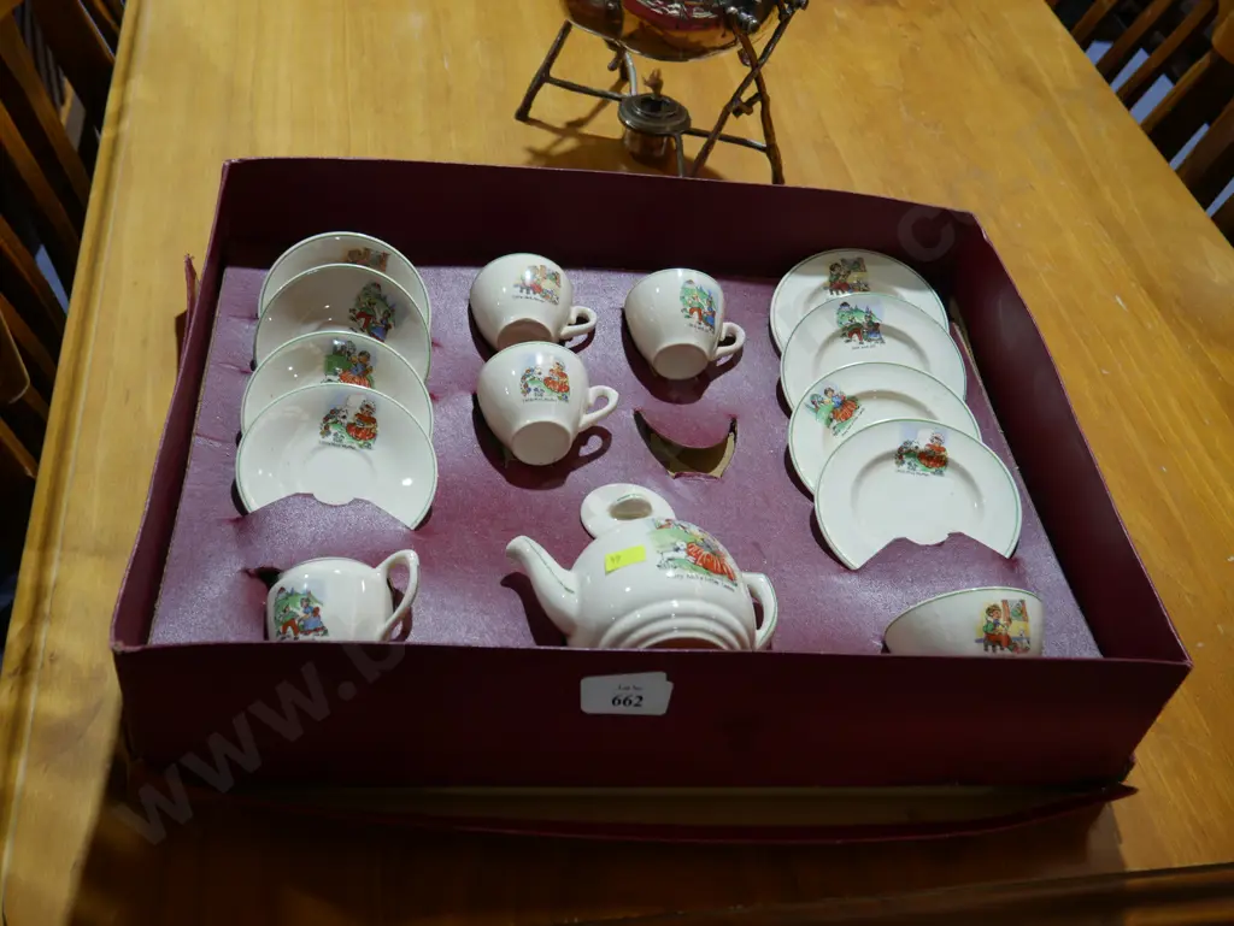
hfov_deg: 49.0
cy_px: 463
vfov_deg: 37.8
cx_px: 617
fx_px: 1355
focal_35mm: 38
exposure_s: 1/60
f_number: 4.1
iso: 250
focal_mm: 19
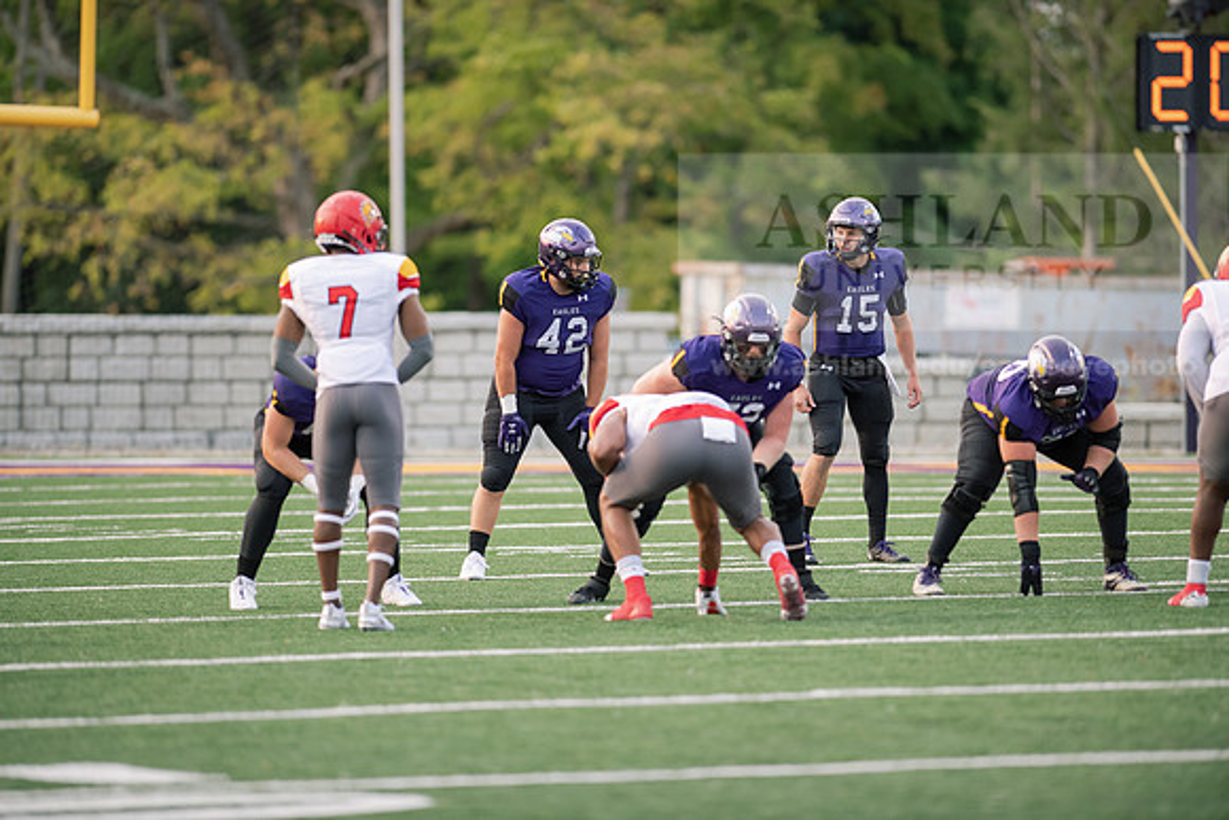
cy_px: 410
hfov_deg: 6.9
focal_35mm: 300
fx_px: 10244
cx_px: 614
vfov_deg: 4.6
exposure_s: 1/800
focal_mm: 300
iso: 1000
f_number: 3.2
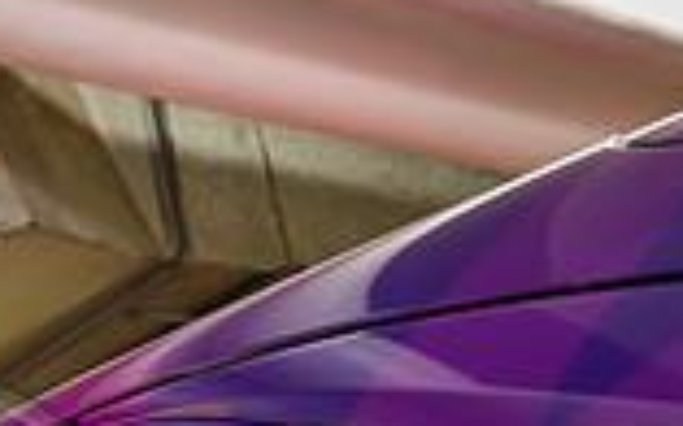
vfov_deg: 12.4
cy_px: 785
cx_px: -191
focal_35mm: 96
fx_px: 1786
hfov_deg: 20.0
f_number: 3.2
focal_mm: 25.5
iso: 8000
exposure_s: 1/80
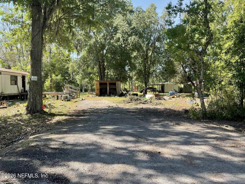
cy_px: 92
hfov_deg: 61.7
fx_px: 205
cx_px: 122
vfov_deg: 48.2
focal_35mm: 29
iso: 16
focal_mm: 3
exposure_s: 1/232
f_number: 1.8
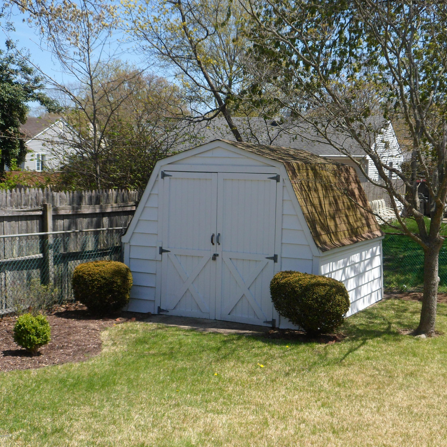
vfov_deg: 34.0
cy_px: 224
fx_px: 730
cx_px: 277
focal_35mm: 50
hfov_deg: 33.9
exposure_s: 1/500
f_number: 4
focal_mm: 6.5
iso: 80
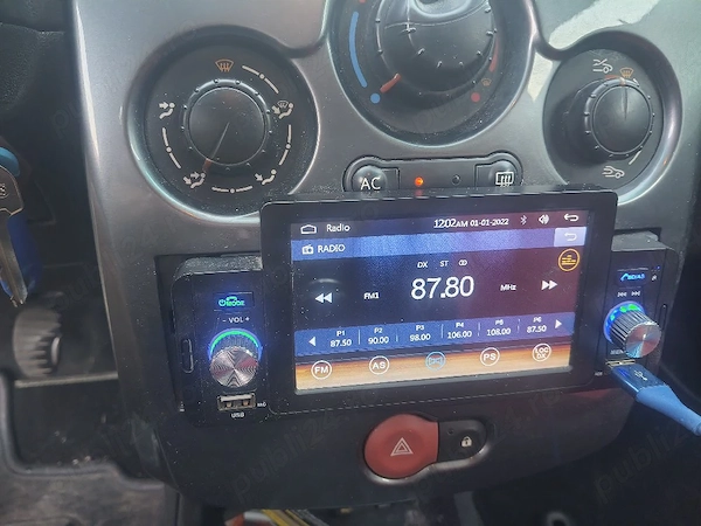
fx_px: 527
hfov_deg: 67.3
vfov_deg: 53.1
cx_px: 350
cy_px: 263
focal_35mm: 26
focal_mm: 4.81
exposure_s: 1/50.3
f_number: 1.8
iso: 1002
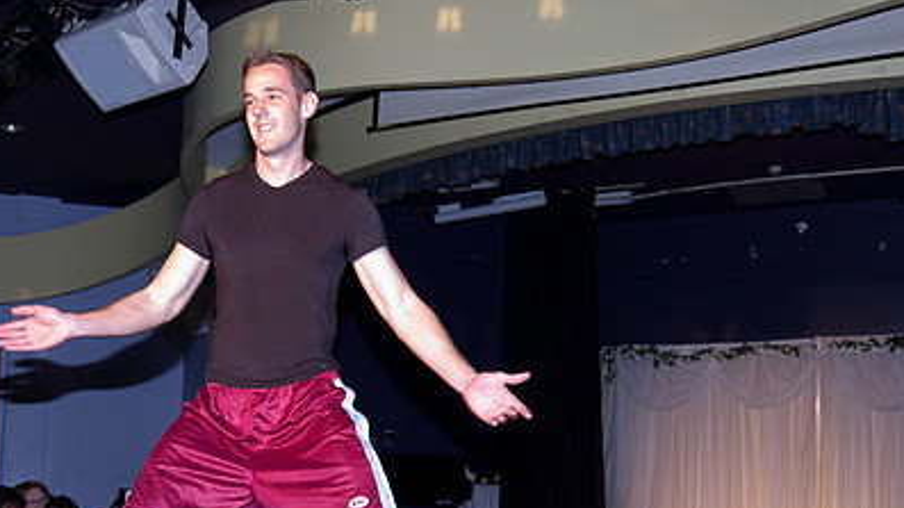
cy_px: 361
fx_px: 1318
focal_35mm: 55
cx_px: 276
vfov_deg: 21.7
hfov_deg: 37.3
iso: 800
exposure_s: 1/180
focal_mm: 23.75
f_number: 2.8
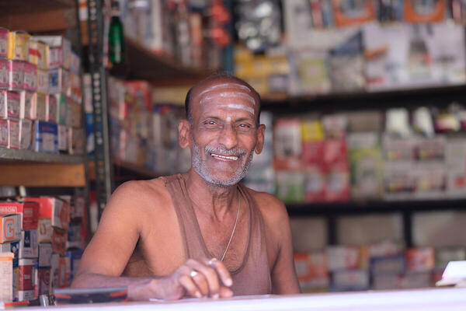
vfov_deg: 10.2
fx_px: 1747
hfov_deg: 15.2
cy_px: 156
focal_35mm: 135
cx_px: 233
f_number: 2
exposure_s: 1/100
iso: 800
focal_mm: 90
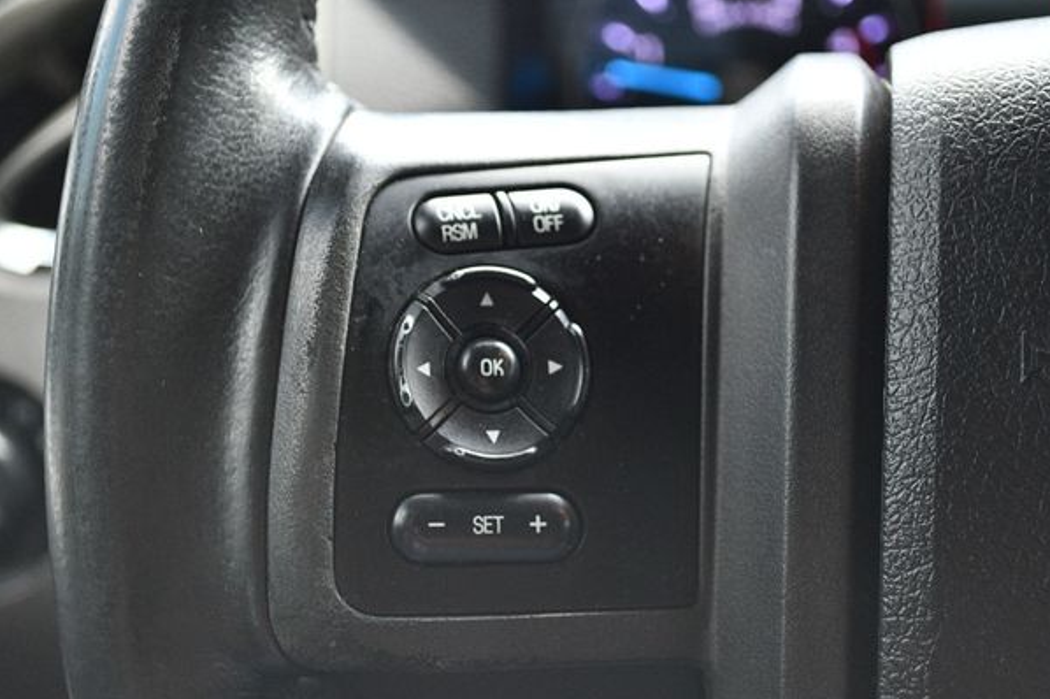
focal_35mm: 61
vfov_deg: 22.2
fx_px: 1778
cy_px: 360
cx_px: 532
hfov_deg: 32.9
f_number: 5
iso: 1400
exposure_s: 1/125
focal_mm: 38
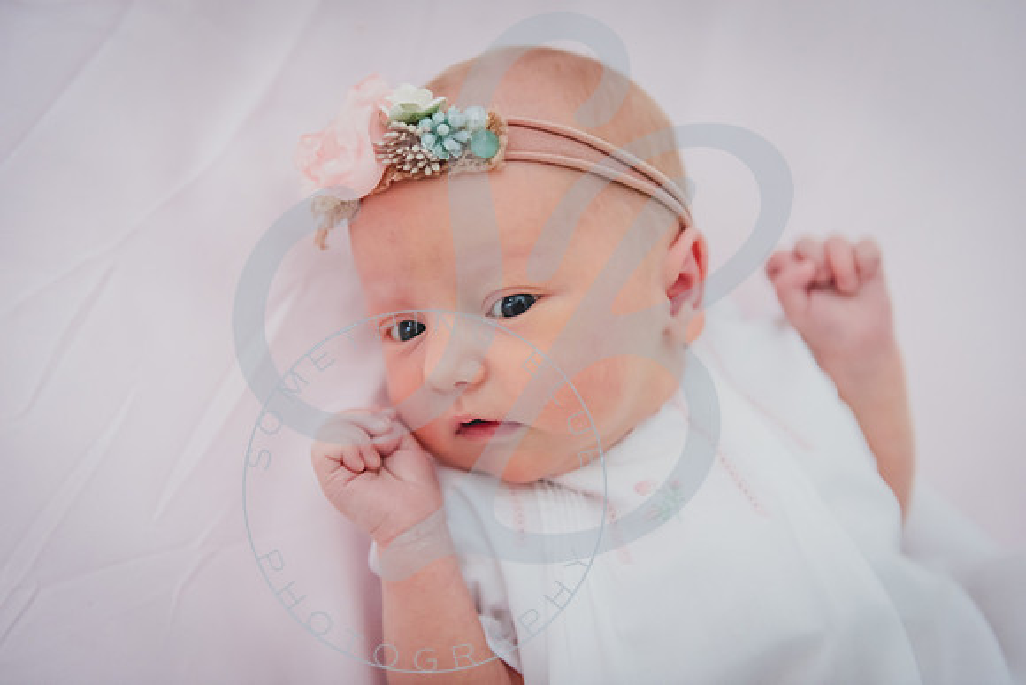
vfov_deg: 24.6
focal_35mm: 55
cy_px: 342
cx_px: 513
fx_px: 1568
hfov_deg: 36.2
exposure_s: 1/125
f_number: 2.8
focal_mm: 55
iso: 2000
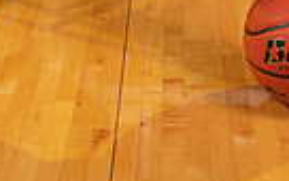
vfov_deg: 9.5
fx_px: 953
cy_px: -262
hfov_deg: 17.2
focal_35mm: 121
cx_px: 102
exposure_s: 1/320
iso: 320
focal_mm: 36
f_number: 7.1
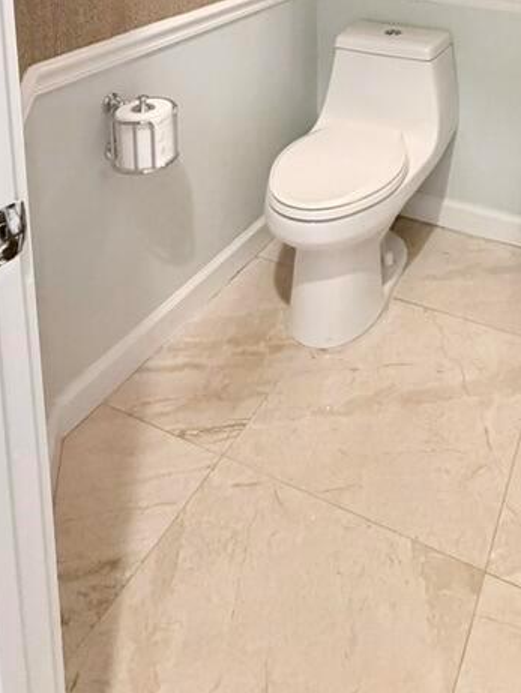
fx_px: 622
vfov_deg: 45.5
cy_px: -50
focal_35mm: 31
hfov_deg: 43.1
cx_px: 425
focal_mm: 2.22
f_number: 2.2
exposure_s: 1/60
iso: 500
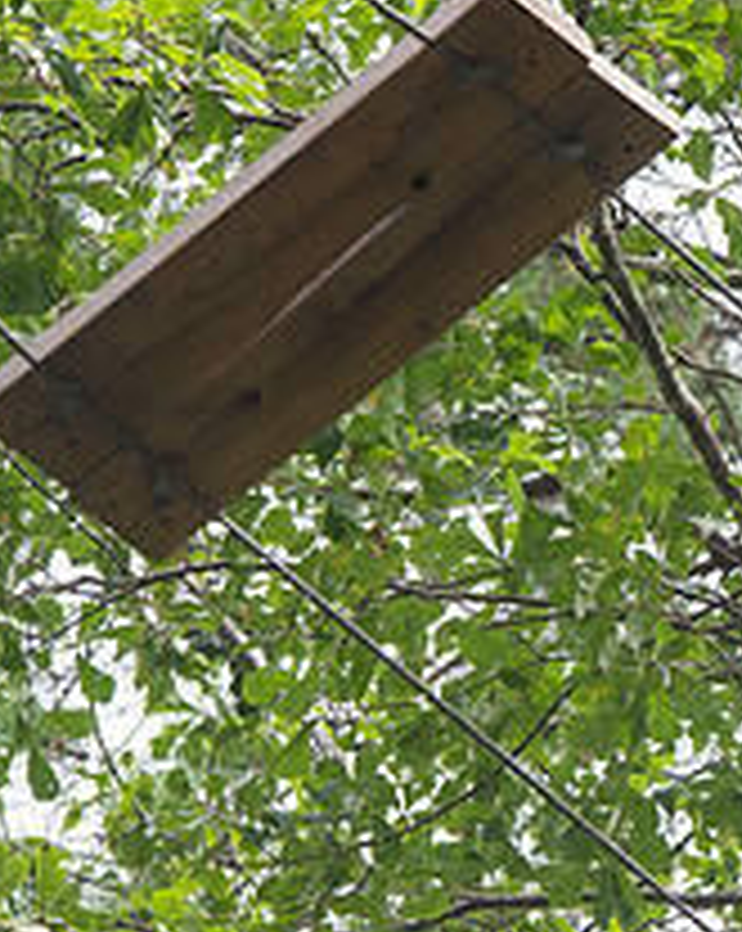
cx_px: 989
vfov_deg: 4.2
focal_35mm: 461
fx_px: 12683
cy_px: 529
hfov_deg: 3.3
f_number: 7.1
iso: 1250
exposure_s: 1/800
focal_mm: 175
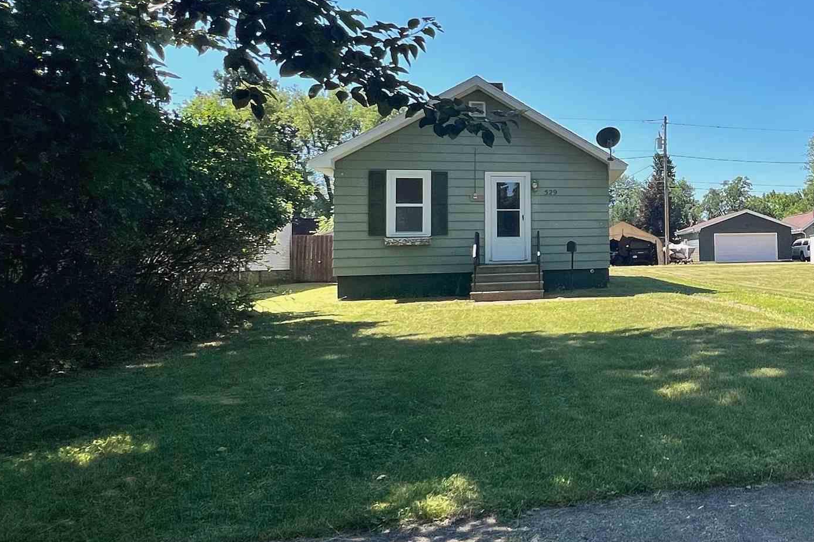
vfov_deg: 43.4
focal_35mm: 30
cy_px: 218
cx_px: 756
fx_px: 678
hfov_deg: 53.0
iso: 32
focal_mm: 1.57
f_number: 1.8
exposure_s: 1/1054
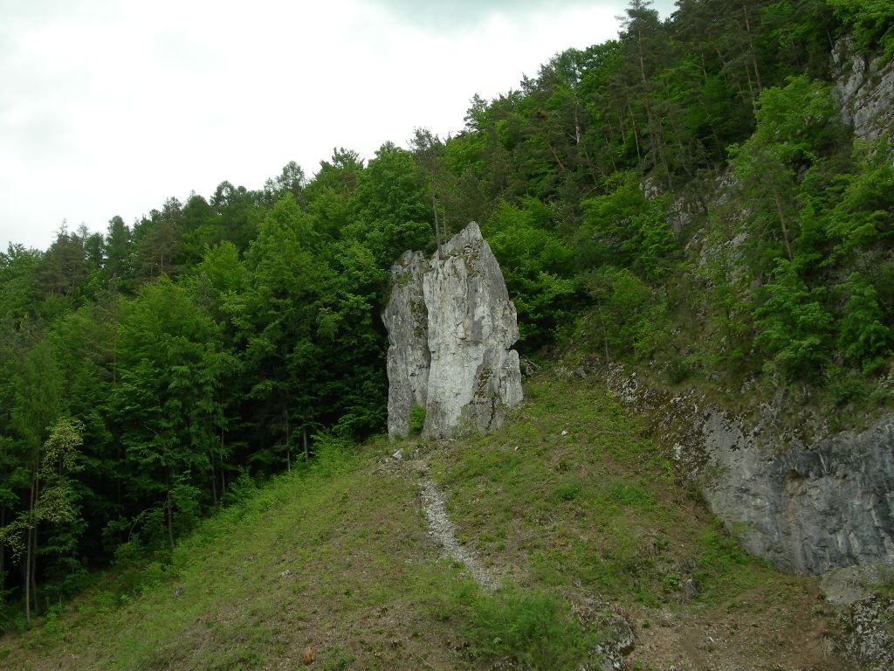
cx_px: 447
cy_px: 336
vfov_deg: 35.1
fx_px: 1059
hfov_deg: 45.8
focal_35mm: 41
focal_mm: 8.5
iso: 50
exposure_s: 1/257
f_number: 4.9
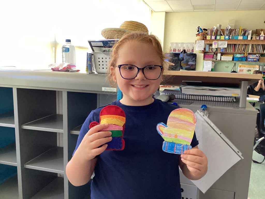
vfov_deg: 45.4
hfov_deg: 58.4
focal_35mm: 31
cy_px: 100
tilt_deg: -9.8
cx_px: 132
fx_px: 237
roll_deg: -2.5
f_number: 2.4
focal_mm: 3.3
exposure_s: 1/50
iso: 250
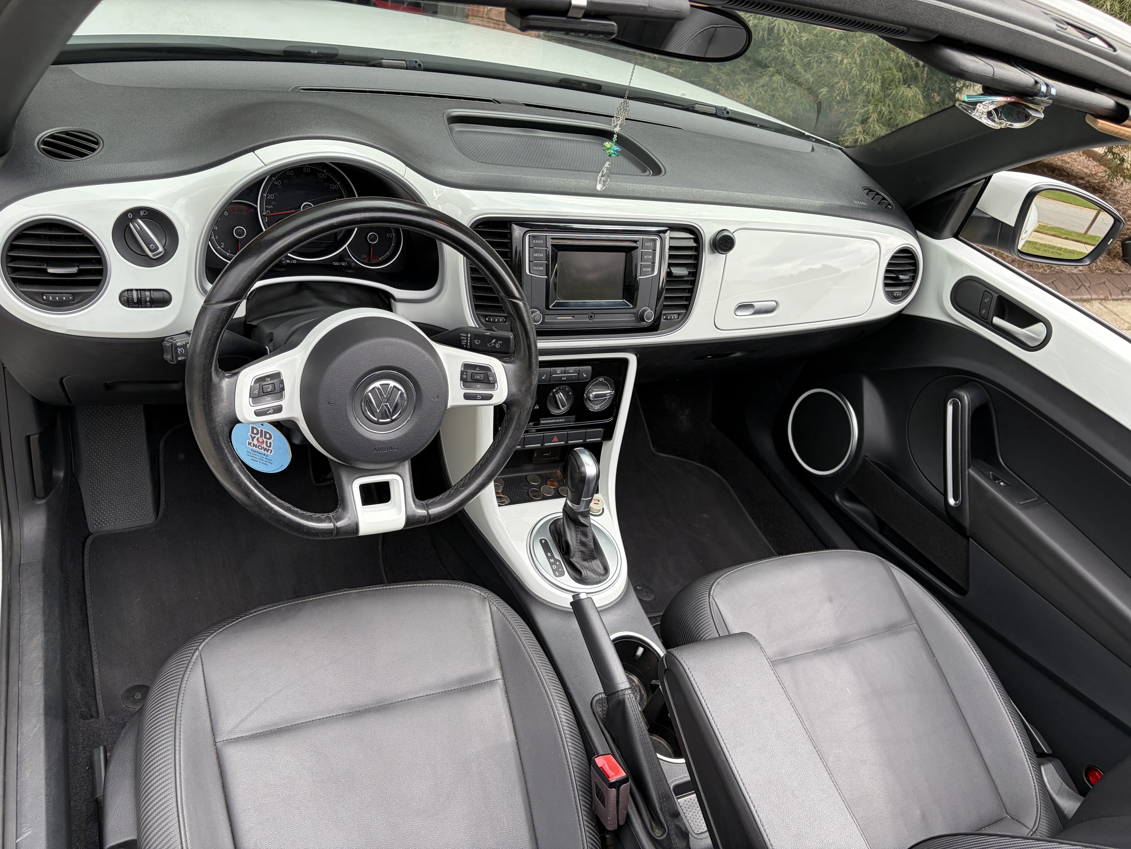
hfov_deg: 67.3
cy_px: 424
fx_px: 849
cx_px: 566
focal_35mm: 26
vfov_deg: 53.1
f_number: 1.6
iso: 50
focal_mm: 5.96
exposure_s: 1/485
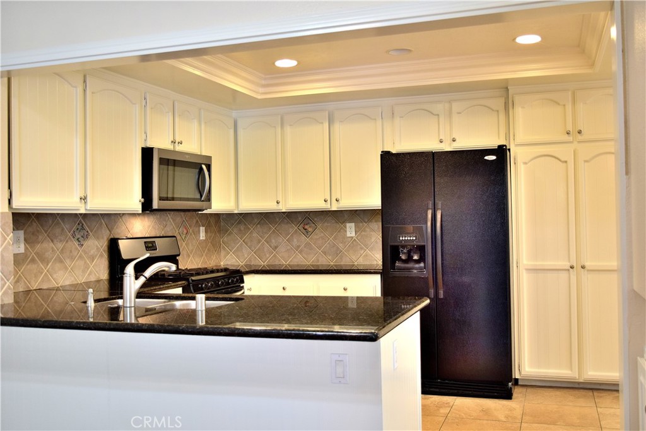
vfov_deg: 35.5
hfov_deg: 51.3
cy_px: 216
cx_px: 323
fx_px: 673
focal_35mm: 38
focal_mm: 25
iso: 400
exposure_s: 1/60
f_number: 4
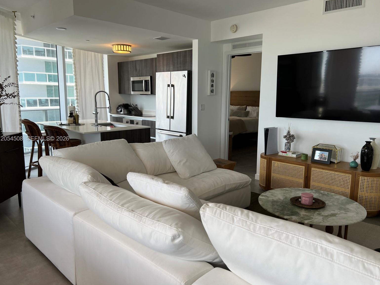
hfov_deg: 65.3
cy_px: 139
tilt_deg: -8.8
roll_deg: +0.0
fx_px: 296
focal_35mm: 27
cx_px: 190
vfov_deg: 51.4
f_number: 1.5
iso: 32
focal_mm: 5.7
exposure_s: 1/130
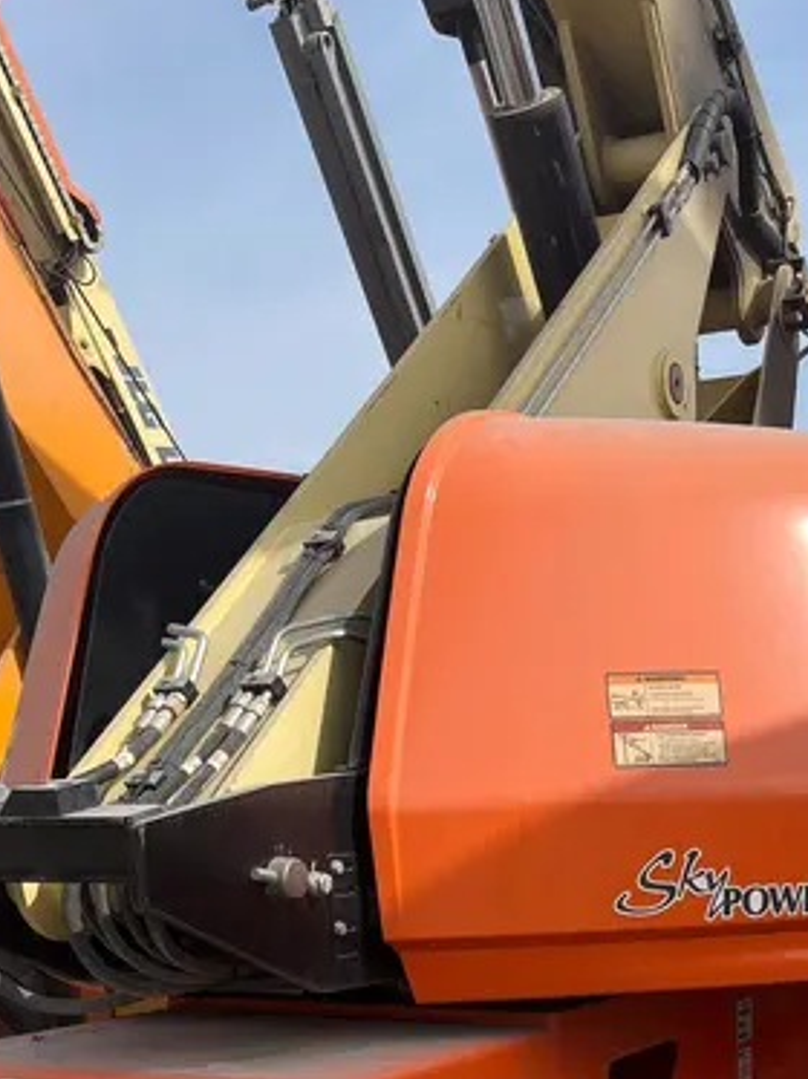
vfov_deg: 34.7
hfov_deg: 28.0
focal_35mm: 51
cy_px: 1031
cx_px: 632
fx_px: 1589
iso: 50
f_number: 1.6
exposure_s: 1/3135
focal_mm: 5.1
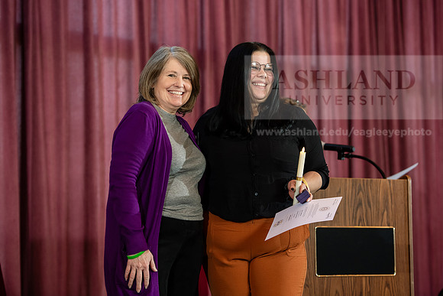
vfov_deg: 12.5
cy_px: 148
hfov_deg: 18.6
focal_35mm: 110
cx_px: 222
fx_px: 1354
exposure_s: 1/200
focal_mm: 110
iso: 1250
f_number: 3.5
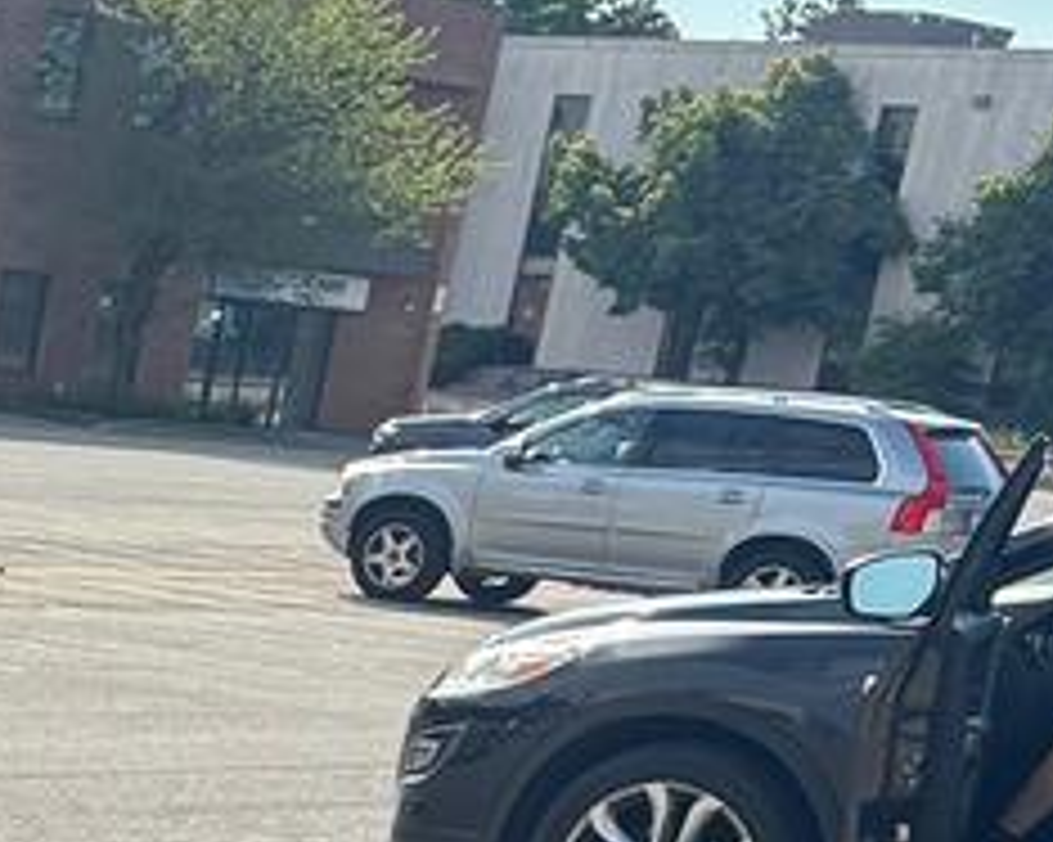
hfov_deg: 11.8
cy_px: 1571
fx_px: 4330
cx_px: -1323
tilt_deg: -16.3
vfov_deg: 10.4
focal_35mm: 139
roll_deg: -7.1
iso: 50
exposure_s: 1/1522
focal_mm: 5.96
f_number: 1.6
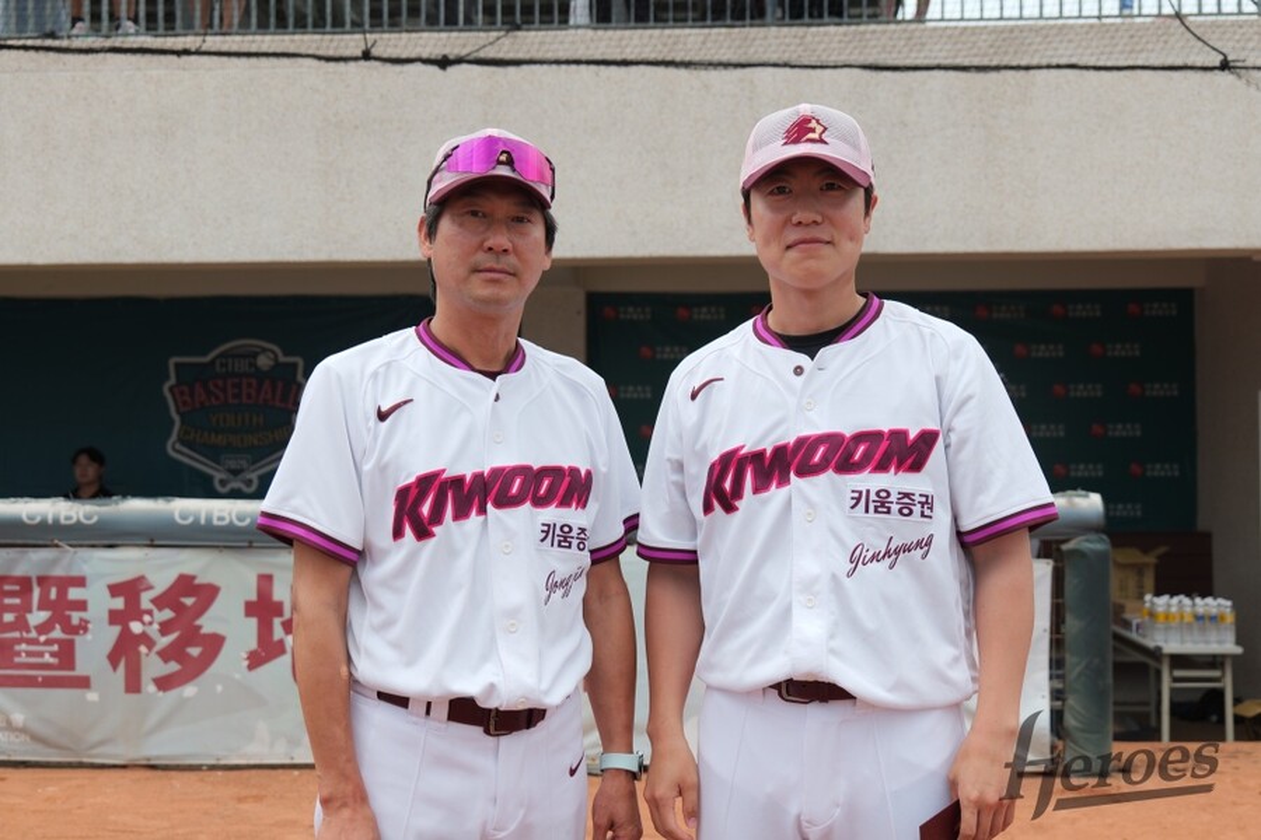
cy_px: 420
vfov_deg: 29.2
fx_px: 1611
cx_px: 630
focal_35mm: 46
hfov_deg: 42.7
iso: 100
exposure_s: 1/125
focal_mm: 46
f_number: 5.1
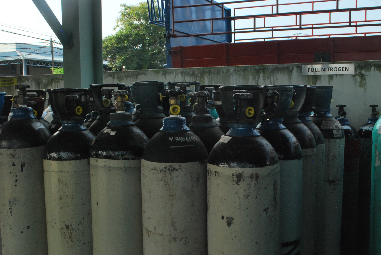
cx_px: 190
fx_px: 445
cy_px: 128
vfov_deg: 32.0
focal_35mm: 42
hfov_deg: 46.3
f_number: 20
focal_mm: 28
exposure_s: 1/100
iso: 800
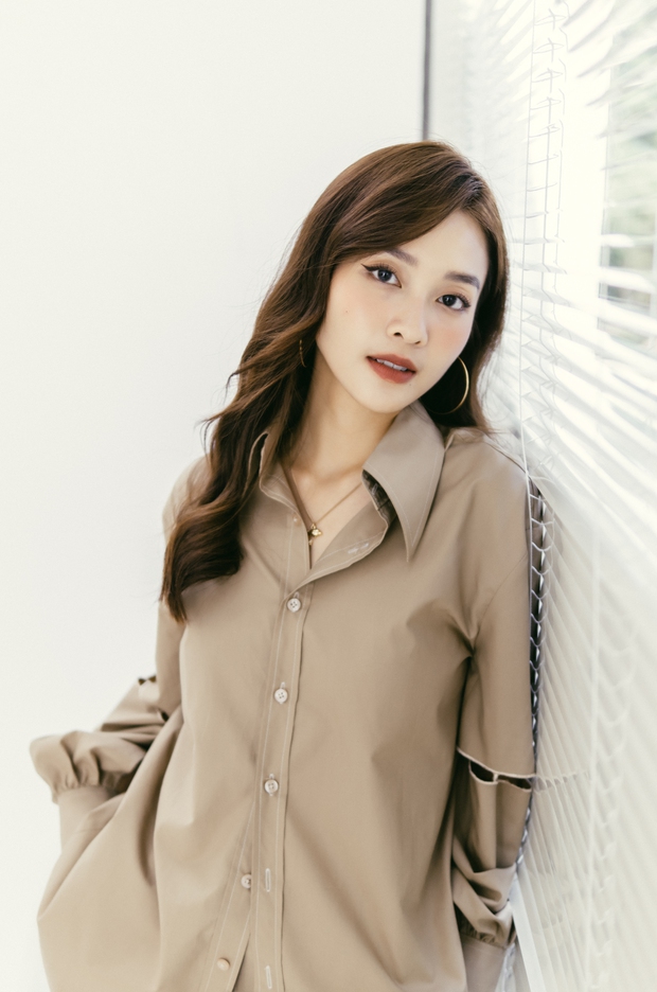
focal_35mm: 45
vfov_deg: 43.7
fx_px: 1237
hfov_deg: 29.7
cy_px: 496
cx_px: 328
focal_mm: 30
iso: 100
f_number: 1.4
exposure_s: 1/1000
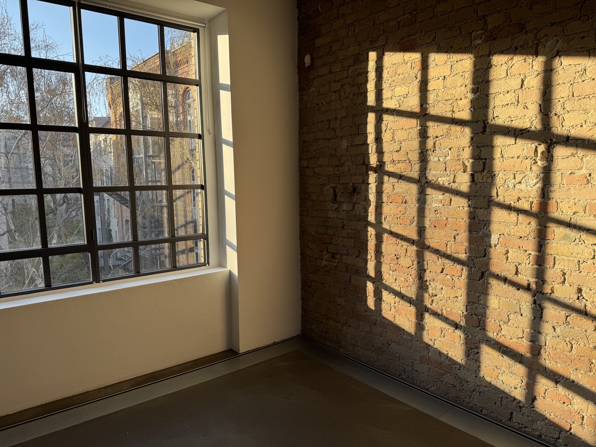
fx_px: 413
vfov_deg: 56.8
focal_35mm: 24
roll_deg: +1.2
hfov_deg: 71.6
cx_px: 298
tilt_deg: -7.1
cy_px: 224
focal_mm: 6.76
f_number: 1.78
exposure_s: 1/527
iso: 80
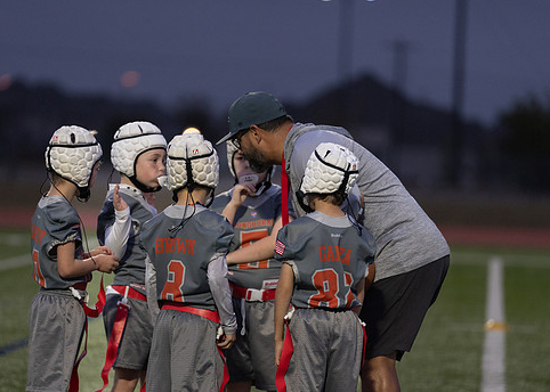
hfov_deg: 8.0
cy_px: 224
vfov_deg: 5.7
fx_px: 3935
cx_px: 265
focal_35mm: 252
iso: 1250
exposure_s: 1/800
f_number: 2.8
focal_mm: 200
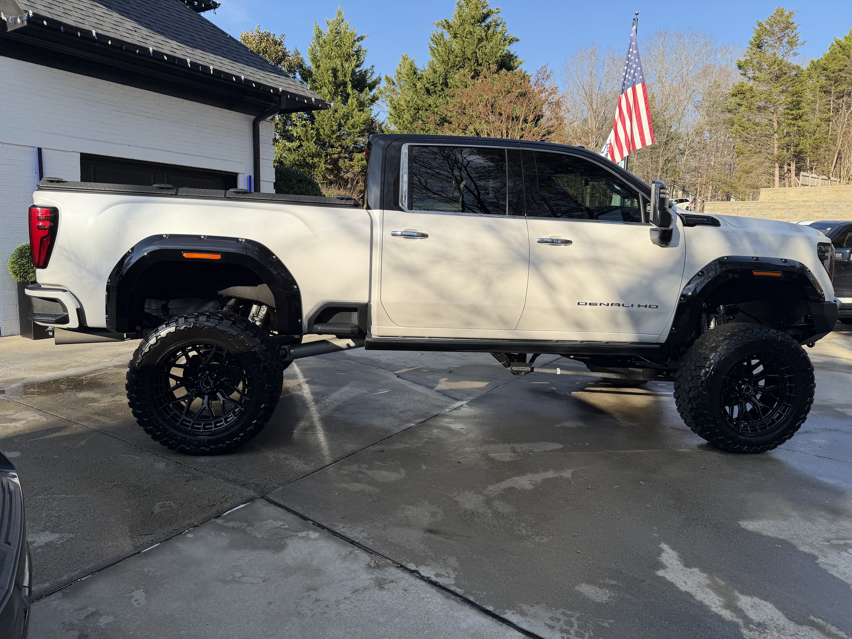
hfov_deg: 71.6
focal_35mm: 24
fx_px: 591
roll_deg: -1.3
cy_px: 320
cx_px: 426
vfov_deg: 56.8
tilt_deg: -7.6
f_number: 1.78
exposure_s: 1/2169
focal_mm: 6.76
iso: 80
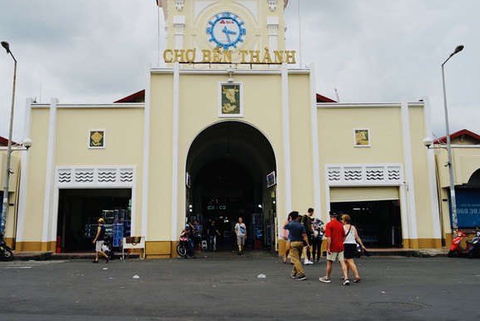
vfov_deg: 34.9
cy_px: 119
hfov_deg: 50.6
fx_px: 507
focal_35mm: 38
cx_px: 230
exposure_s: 1/80
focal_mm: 30
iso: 100
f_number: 9
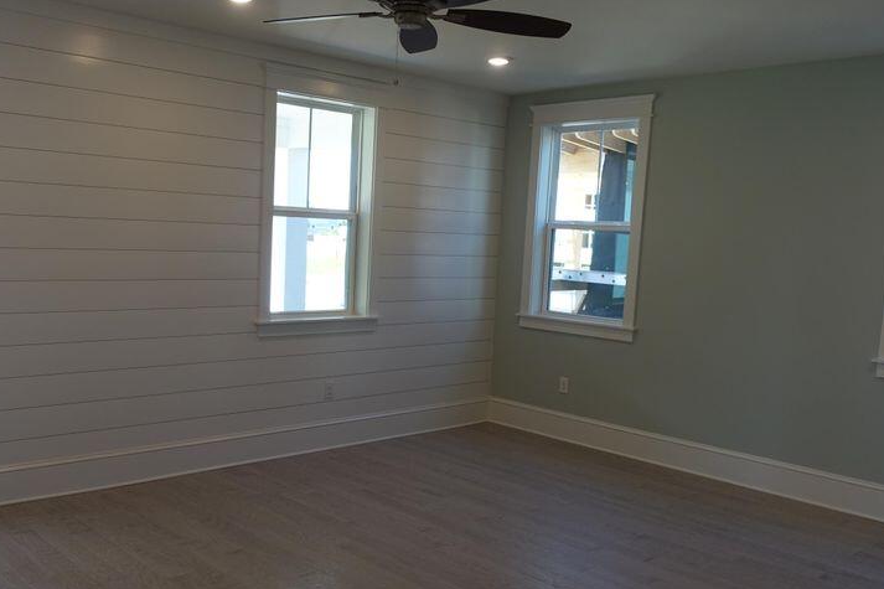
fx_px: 859
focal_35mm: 35
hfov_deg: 54.2
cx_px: 366
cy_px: 335
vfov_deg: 37.8
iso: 125
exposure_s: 1/80
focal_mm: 9.4
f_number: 2.8
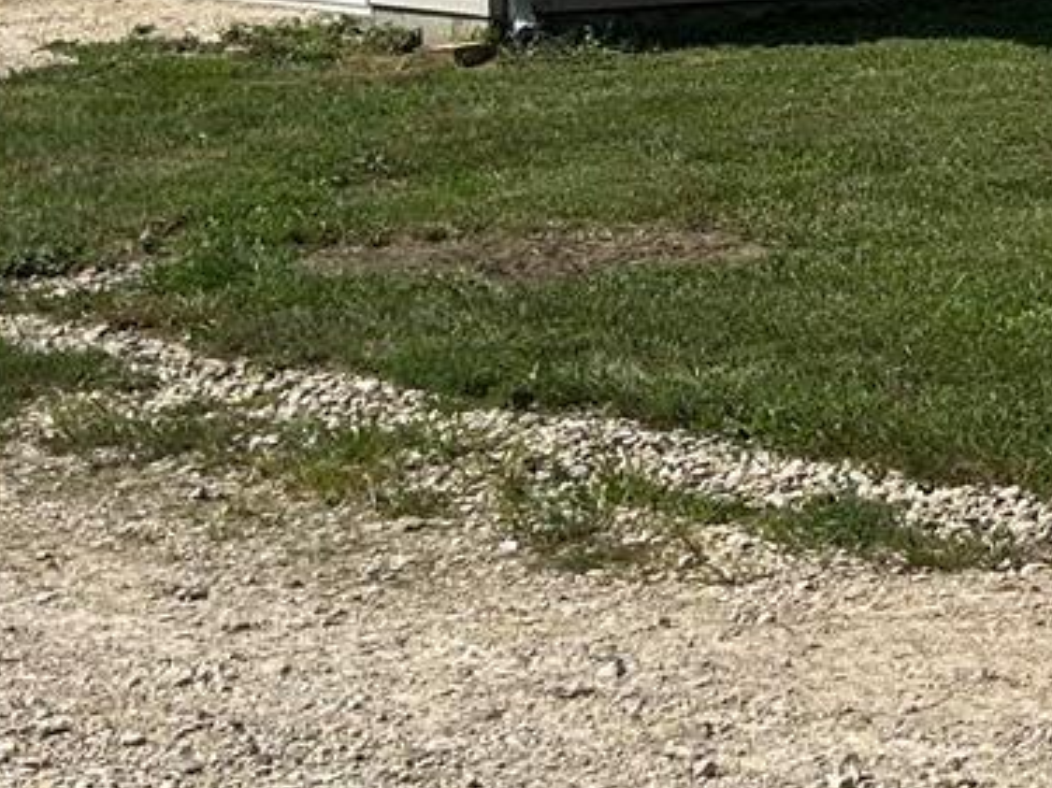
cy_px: -87
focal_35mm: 111
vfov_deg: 13.1
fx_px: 3372
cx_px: 1487
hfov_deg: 16.4
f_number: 1.5
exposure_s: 1/6579
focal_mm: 5.7
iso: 50
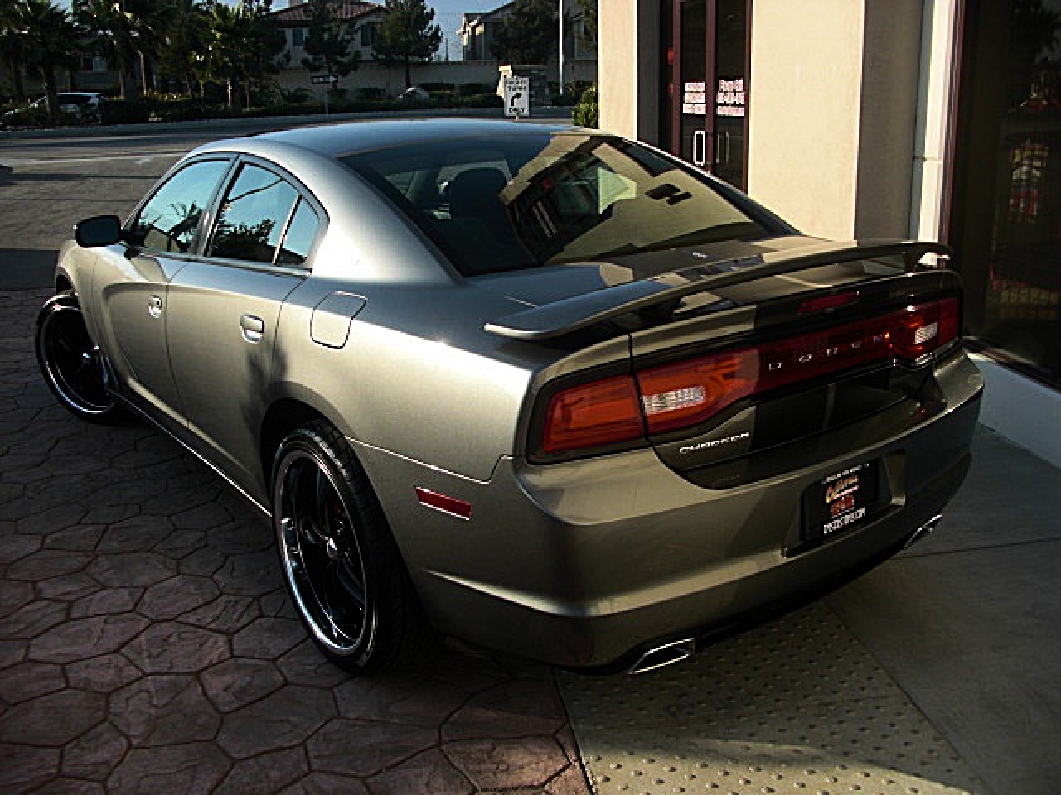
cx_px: 530
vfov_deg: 39.7
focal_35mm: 36
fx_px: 1103
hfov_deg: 51.4
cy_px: 398
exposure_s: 1/640
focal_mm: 6.3
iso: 50
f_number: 2.8
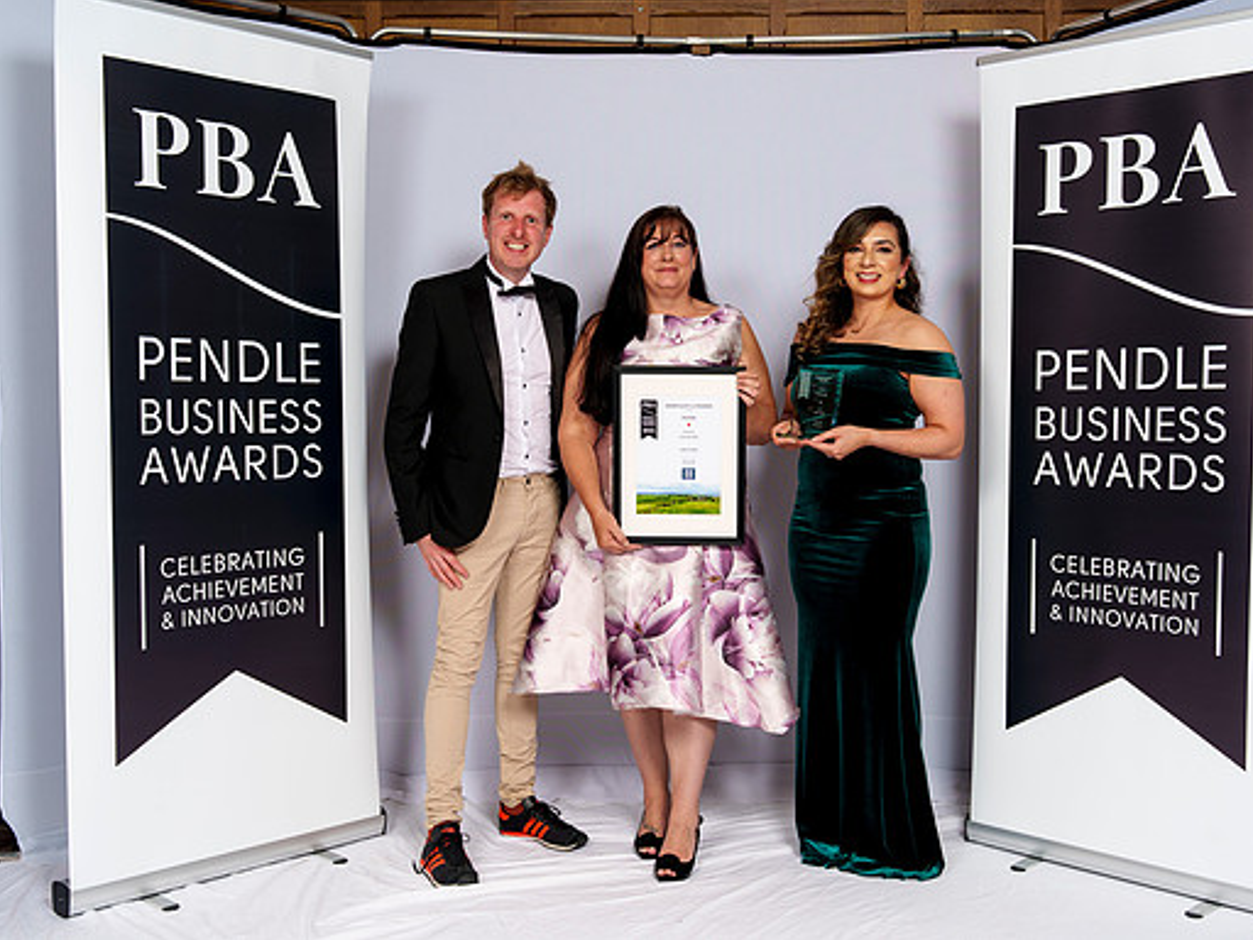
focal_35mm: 39
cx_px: 668
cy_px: 469
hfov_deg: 47.8
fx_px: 1412
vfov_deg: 36.8
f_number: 8
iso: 100
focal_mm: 35
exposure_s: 1/125
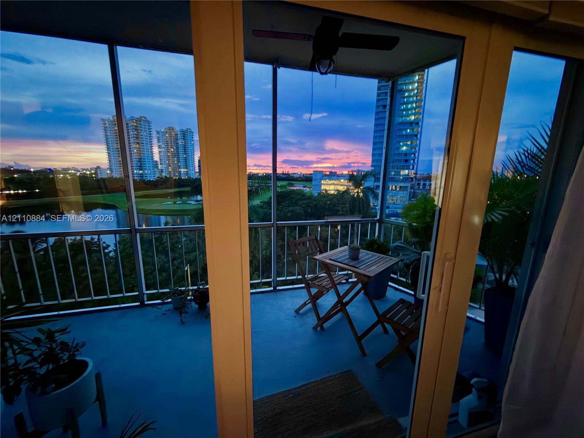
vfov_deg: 85.7
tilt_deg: -11.1
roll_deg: +0.0
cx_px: 292
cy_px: 219
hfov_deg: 102.1
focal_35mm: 14
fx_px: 236
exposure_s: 1/7
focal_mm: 2.22
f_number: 2.2
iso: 1250
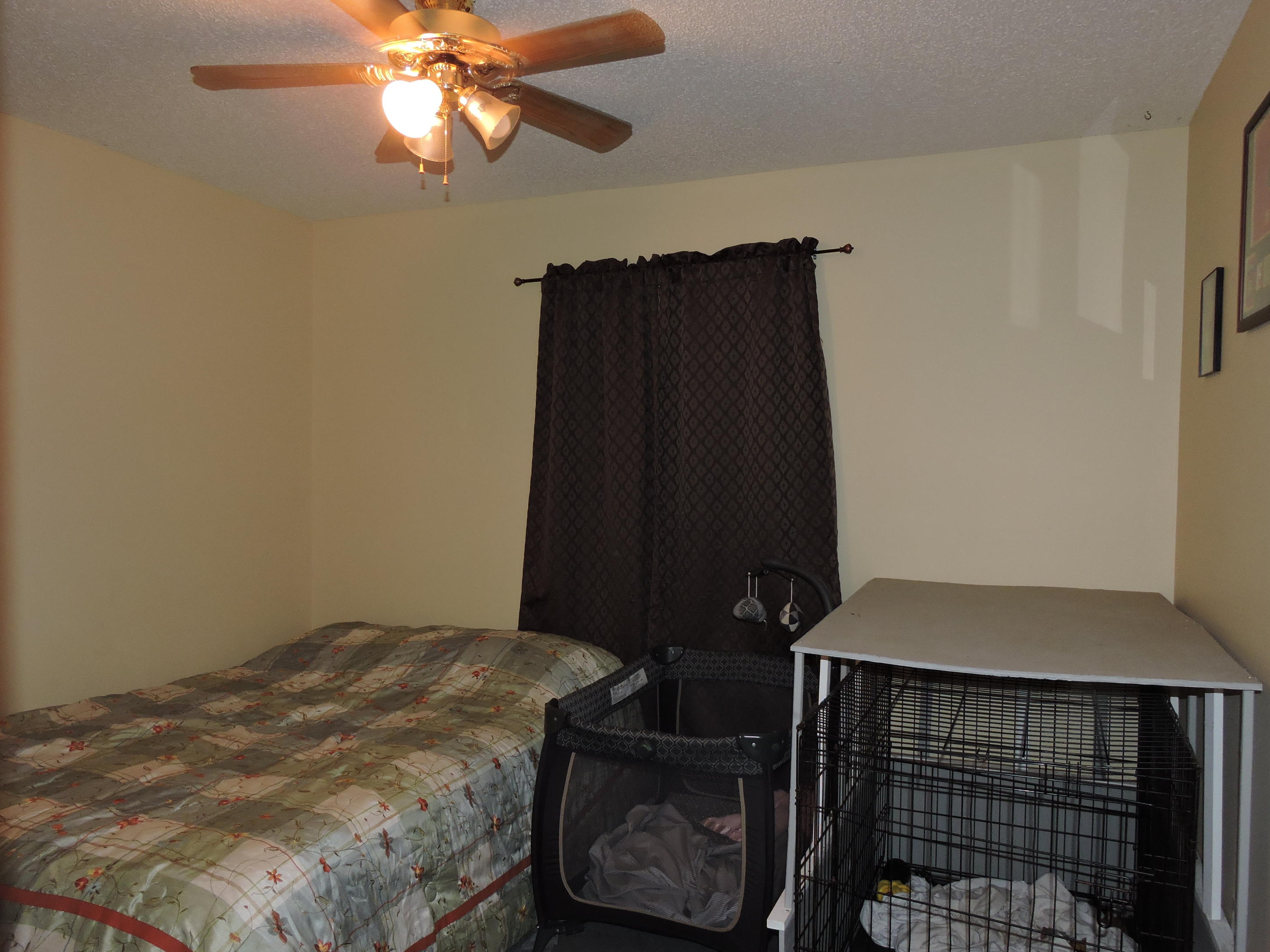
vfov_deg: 54.9
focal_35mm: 25
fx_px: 917
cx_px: 631
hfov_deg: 69.4
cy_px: 492
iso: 200
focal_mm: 4.3
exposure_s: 1/30
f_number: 3.3
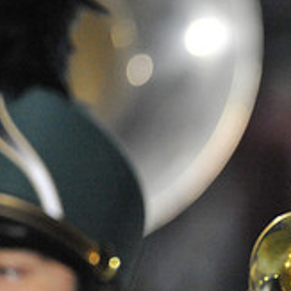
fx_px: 17281
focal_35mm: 1817
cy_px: 218
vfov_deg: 1.0
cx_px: 462
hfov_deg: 1.0
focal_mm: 600
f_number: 6.3
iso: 6400
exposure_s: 1/160
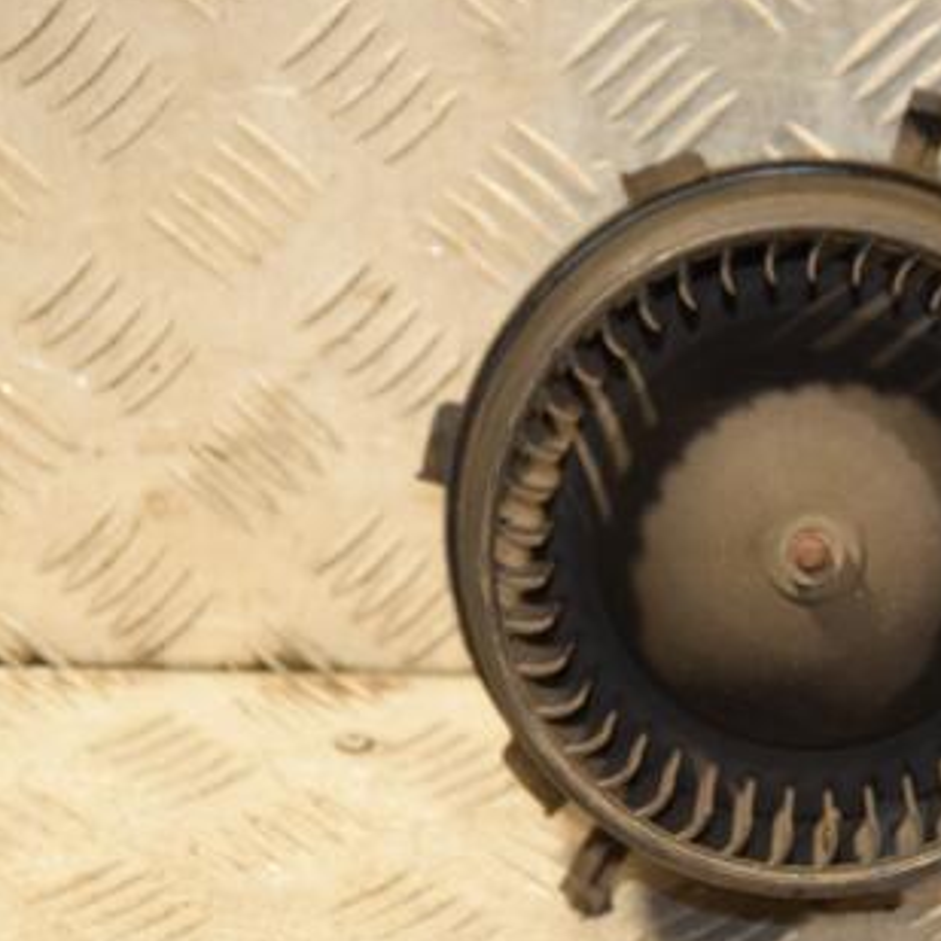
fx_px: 5321
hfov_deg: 10.1
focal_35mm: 173
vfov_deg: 10.1
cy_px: 442
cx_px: 810
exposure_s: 1/80
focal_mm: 70
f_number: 5.3
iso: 800
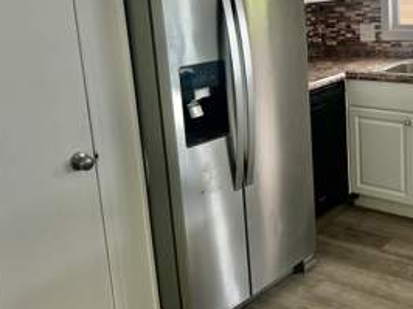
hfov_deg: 39.0
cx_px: 326
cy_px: 97
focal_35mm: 47
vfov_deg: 30.5
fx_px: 560
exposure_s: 1/73
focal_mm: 5.7
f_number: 1.5
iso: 125
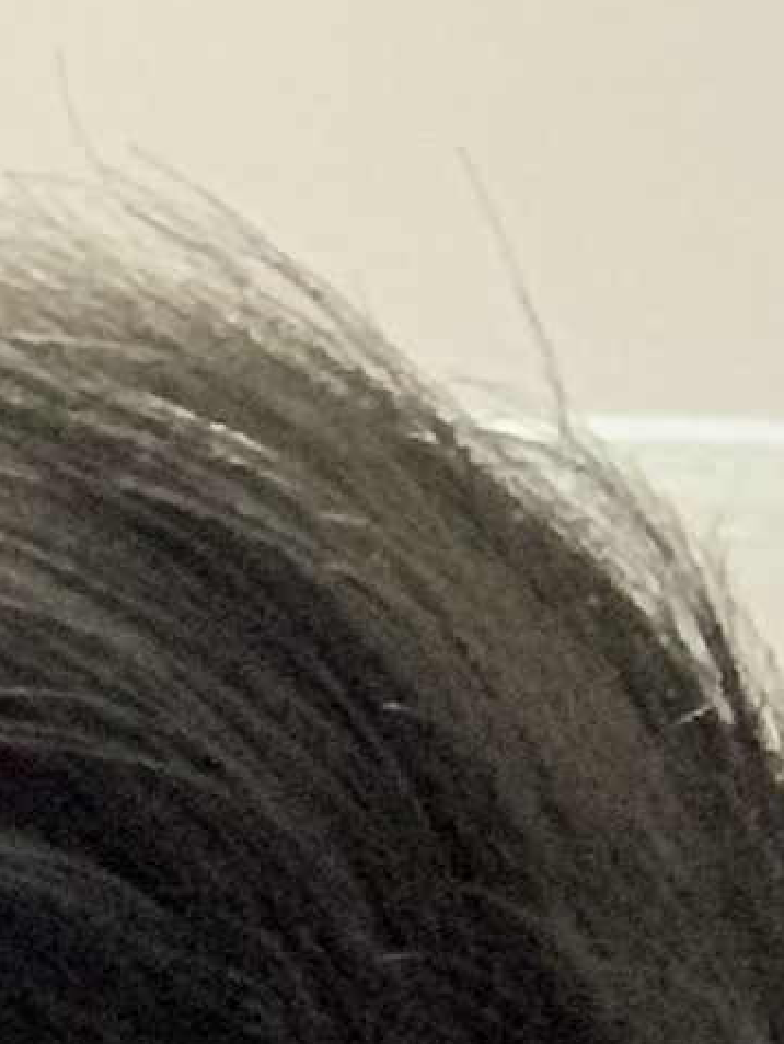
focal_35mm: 207
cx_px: -269
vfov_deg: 8.2
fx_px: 6248
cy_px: 3088
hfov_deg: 7.1
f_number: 2.2
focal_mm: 2.87
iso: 640
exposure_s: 1/16
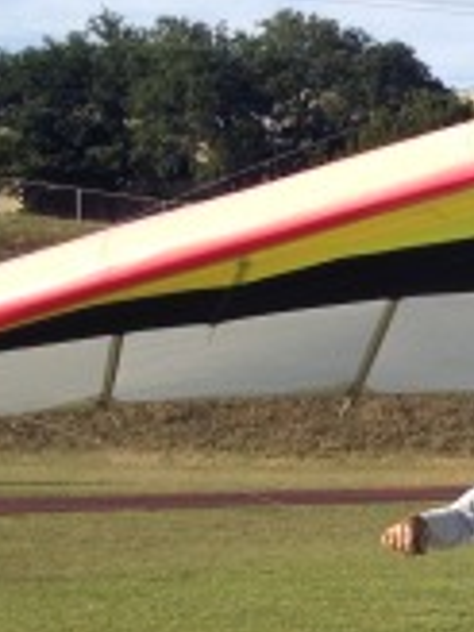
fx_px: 2501
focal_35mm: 137
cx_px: 975
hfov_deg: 10.0
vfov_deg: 14.3
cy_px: 536
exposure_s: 1/1200
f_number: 2.4
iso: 50
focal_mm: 4.28
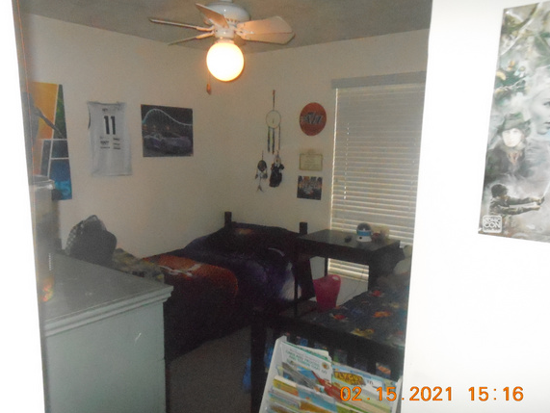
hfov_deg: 63.3
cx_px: 256
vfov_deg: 49.8
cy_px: 207
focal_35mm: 28
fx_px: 445
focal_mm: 4.5
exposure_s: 1/25
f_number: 10.2
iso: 1600
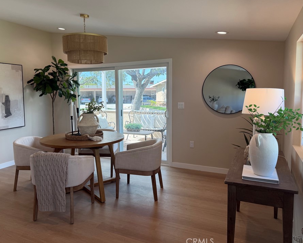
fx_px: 242
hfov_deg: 63.8
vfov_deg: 53.2
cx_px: 131
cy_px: 115
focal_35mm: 27
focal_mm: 6.76
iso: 80
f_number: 1.78
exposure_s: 1/272
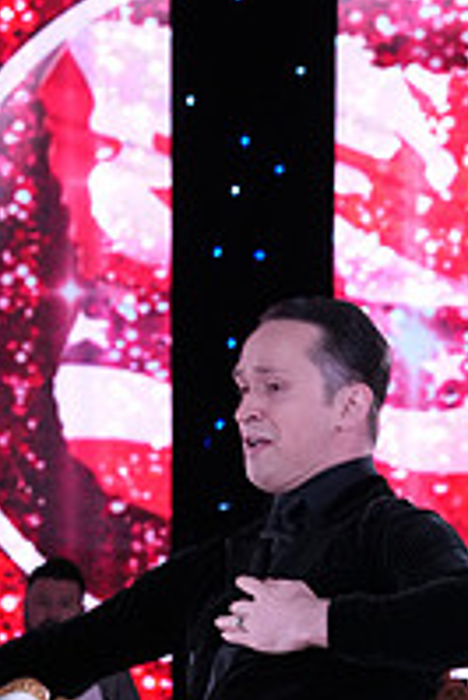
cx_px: 174
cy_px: 939
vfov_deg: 7.3
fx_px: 5392
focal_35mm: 277
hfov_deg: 5.0
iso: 2500
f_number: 5
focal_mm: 95
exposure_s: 1/250
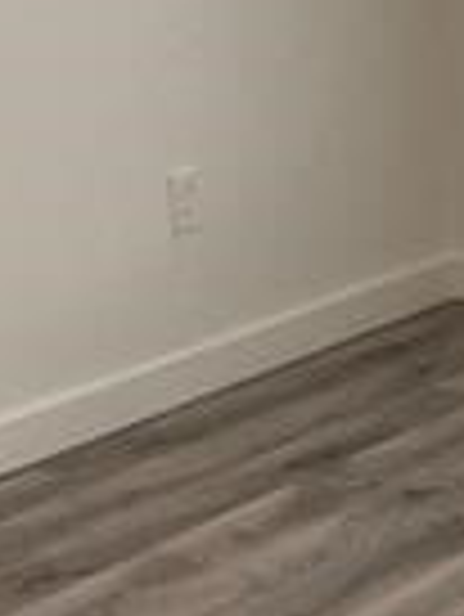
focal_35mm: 146
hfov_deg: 9.8
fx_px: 2605
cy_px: 58
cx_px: 743
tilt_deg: -8.4
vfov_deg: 13.4
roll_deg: +2.9
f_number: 1.6
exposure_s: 1/121
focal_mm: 4.2
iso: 64
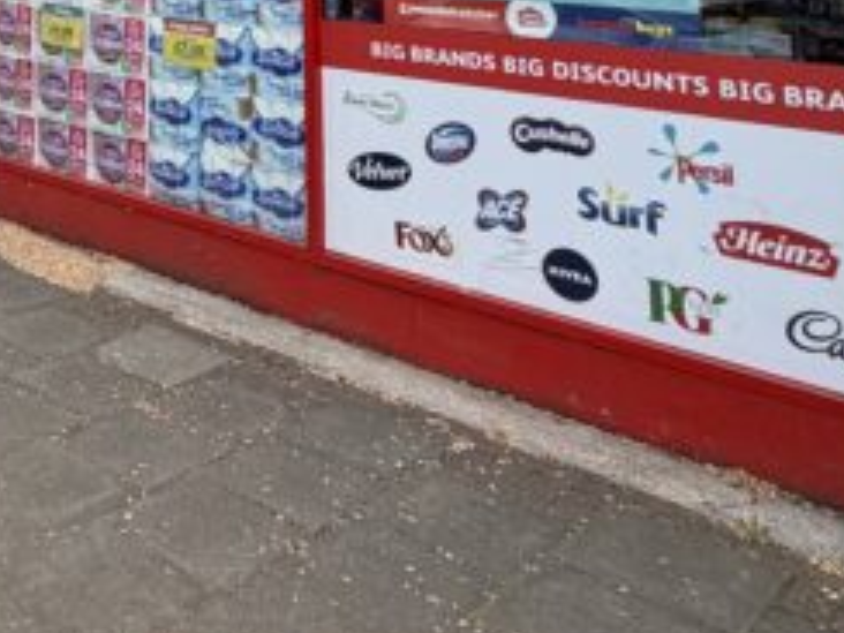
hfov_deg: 35.9
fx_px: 1073
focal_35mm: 44
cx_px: -104
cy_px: -201
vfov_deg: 27.3
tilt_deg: +5.2
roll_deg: -0.8
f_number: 2.2
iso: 64
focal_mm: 2.22
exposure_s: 1/502
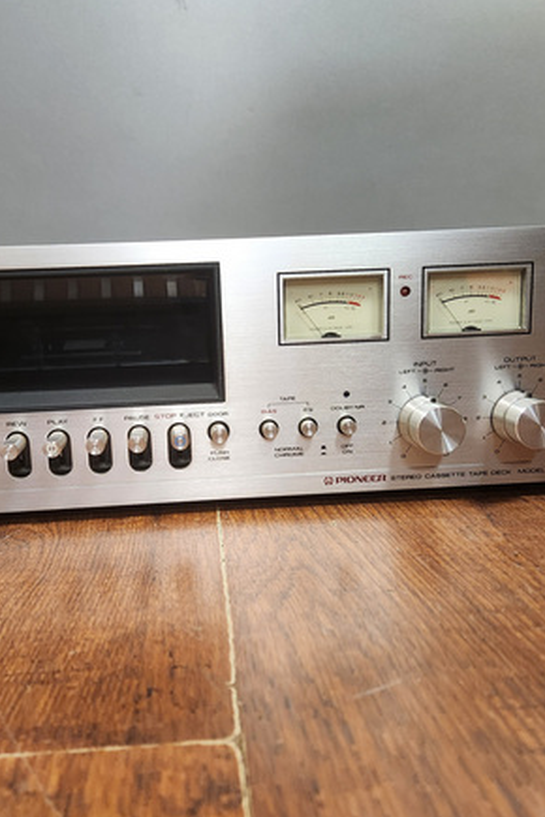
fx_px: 749
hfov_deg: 39.9
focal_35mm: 33
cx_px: 239
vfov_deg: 57.2
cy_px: 415
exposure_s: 1/100
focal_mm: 5.4
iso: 640
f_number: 1.8
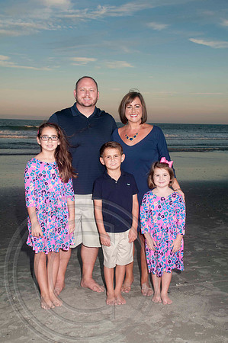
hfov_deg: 28.0
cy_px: 172
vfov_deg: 41.2
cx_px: 114
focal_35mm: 48
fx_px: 457
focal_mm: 32
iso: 200
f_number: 8
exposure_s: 1/200
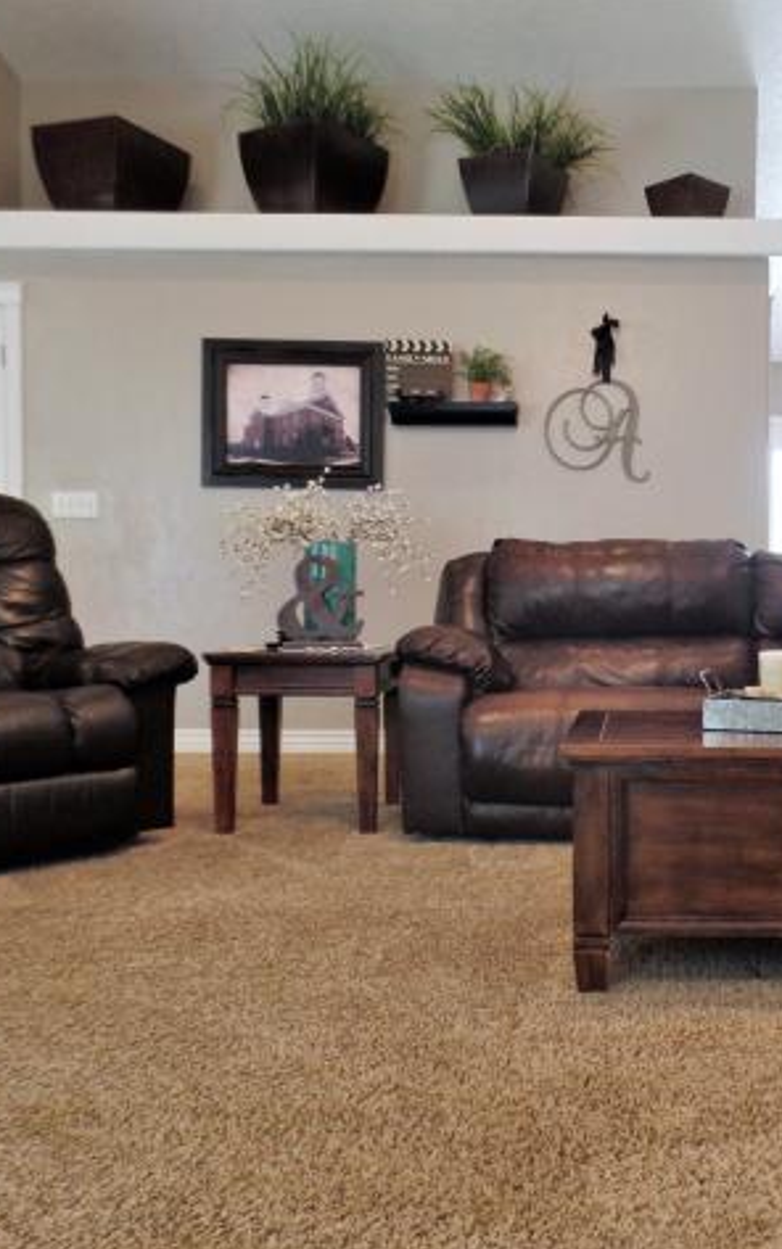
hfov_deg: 36.8
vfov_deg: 58.1
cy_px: 623
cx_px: 642
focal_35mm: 33
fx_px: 1124
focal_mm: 4.1
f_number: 2.8
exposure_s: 1/30
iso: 200
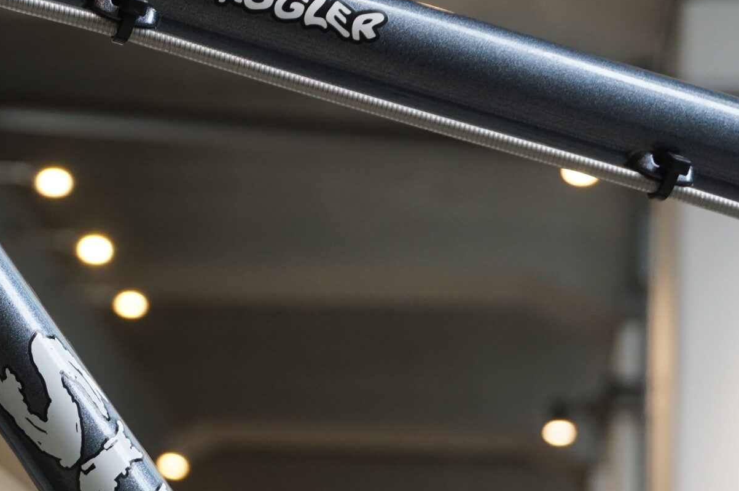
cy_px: 396
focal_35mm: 118
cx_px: 65
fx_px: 2422
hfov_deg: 17.1
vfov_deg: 11.5
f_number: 5.6
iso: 800
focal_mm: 37
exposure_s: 1/30
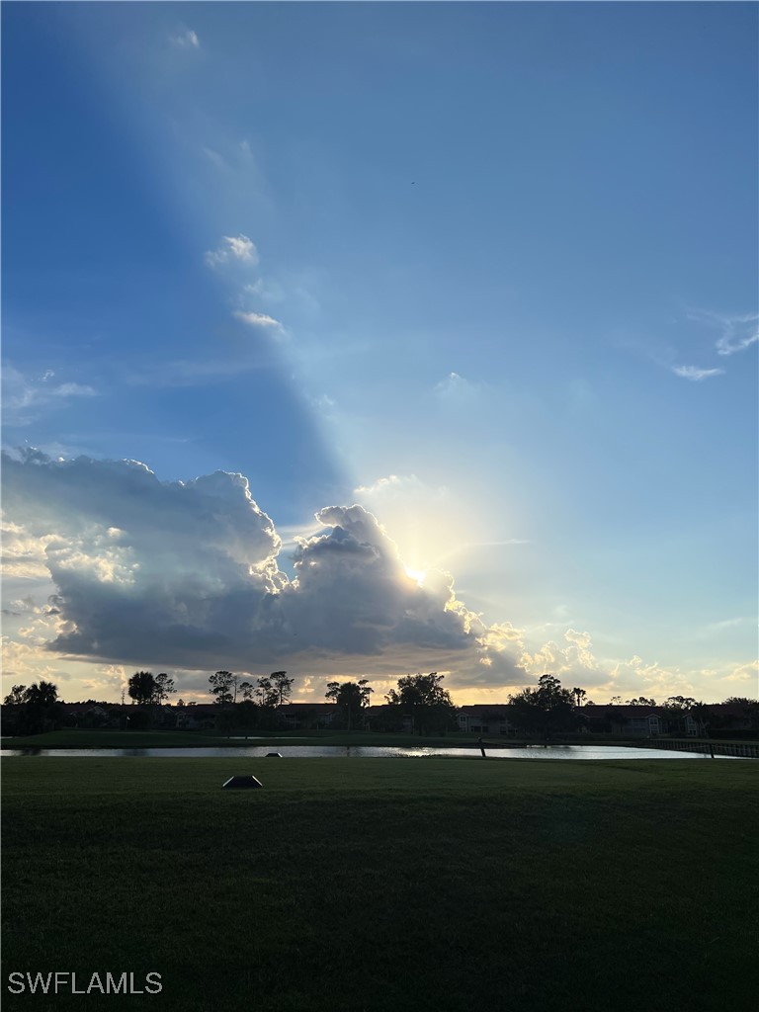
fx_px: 760
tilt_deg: +17.0
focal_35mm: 26
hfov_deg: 53.1
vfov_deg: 67.3
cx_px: 380
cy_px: 506
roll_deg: -1.0
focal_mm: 5.7
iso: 50
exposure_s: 1/16393
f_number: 1.5
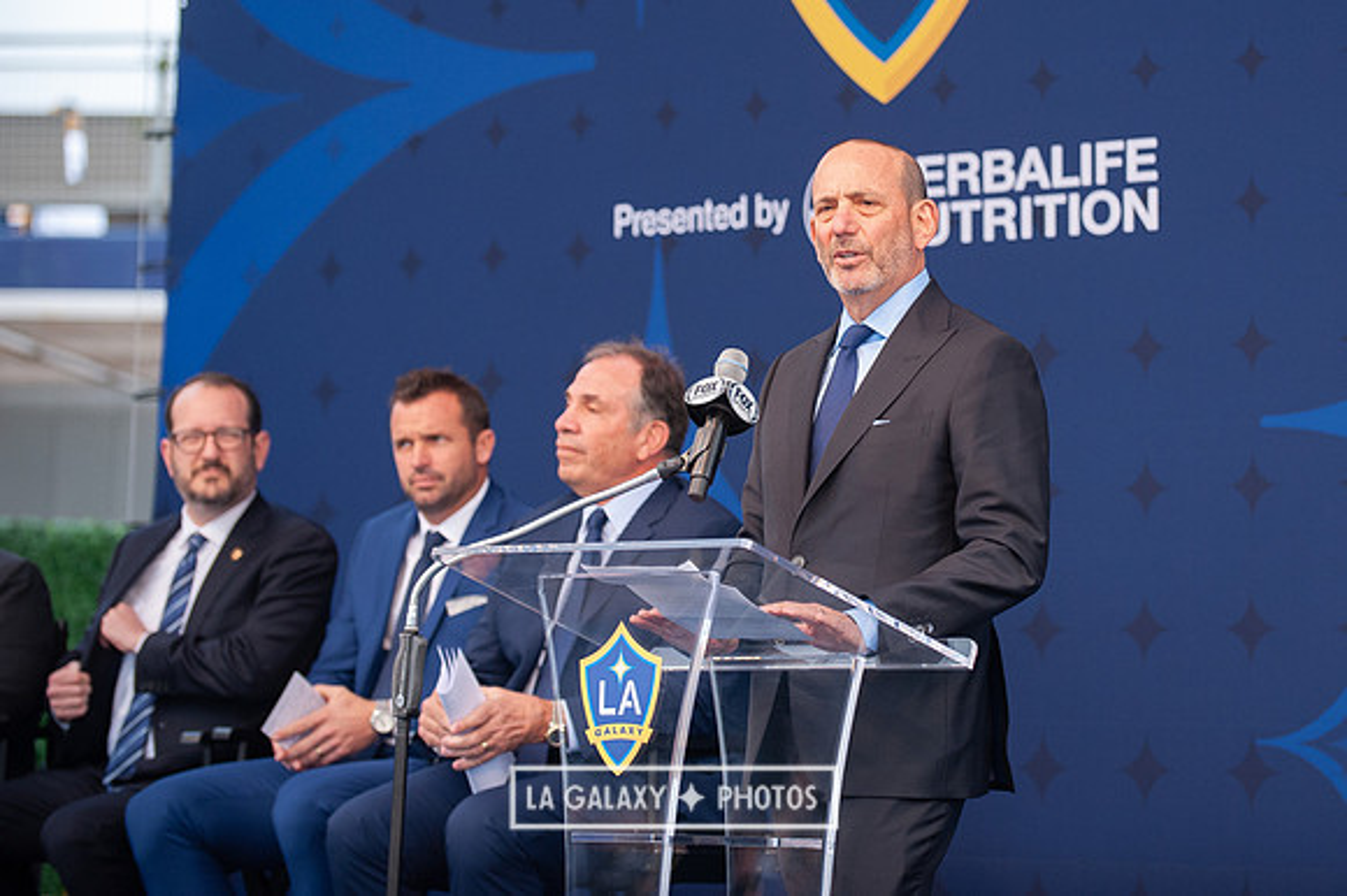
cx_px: 896
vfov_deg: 8.6
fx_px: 5970
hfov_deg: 12.9
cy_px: 300
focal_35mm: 160
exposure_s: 1/1250
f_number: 2.8
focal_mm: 120
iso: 900
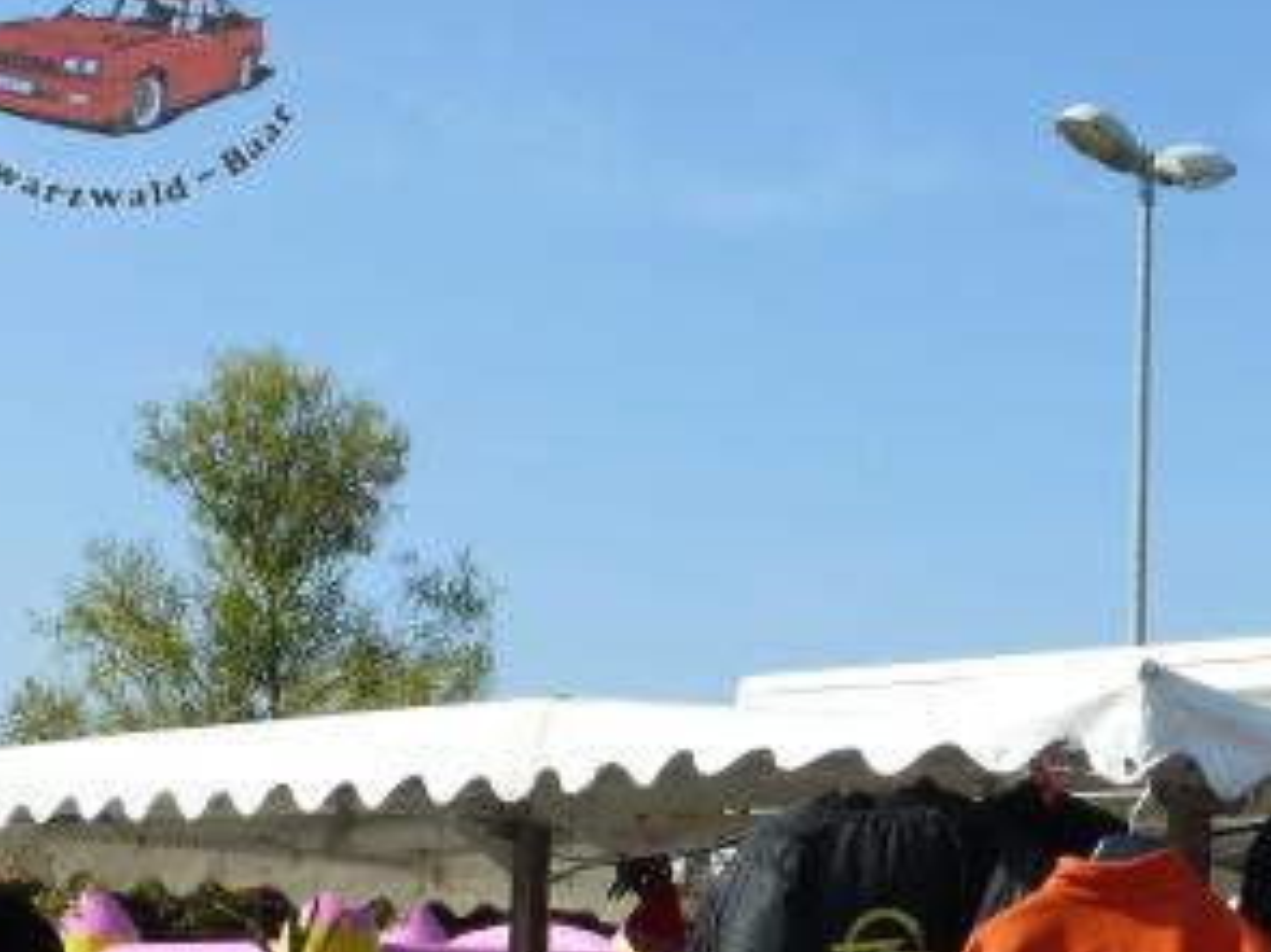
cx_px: 1366
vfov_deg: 17.3
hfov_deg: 22.4
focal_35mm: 83
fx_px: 3046
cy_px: 980
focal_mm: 7.4
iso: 100
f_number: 5.6
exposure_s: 1/400
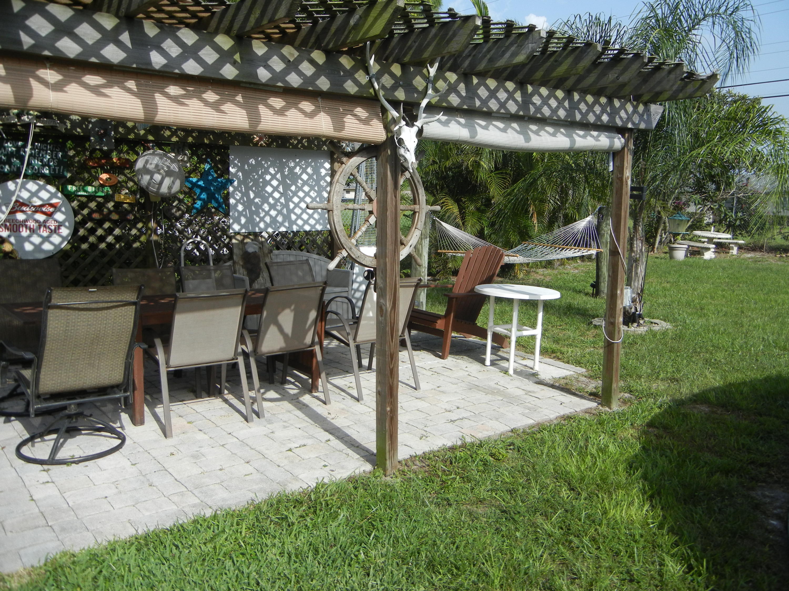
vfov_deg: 46.8
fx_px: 684
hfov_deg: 60.0
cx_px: 394
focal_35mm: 30
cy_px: 296
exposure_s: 1/370
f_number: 7
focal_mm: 5.4
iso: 160
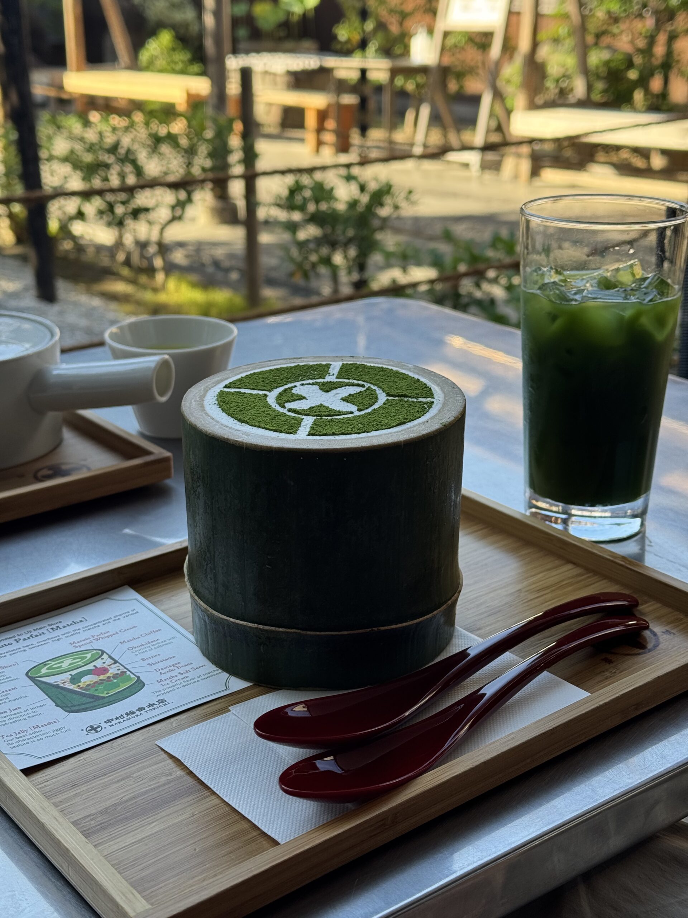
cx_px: 344
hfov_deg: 30.3
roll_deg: -0.6
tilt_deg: -20.9
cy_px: 459
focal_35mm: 48
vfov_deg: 39.7
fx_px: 1272
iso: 64
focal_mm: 6.76
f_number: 1.78
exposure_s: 1/399
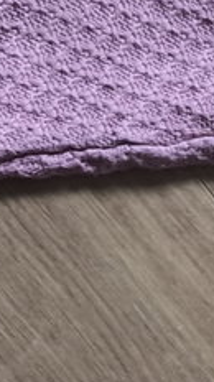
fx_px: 1356
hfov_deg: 7.3
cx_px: 759
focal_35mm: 134
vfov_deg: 16.0
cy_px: 194
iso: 640
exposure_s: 1/50
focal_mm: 6.57
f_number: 1.6
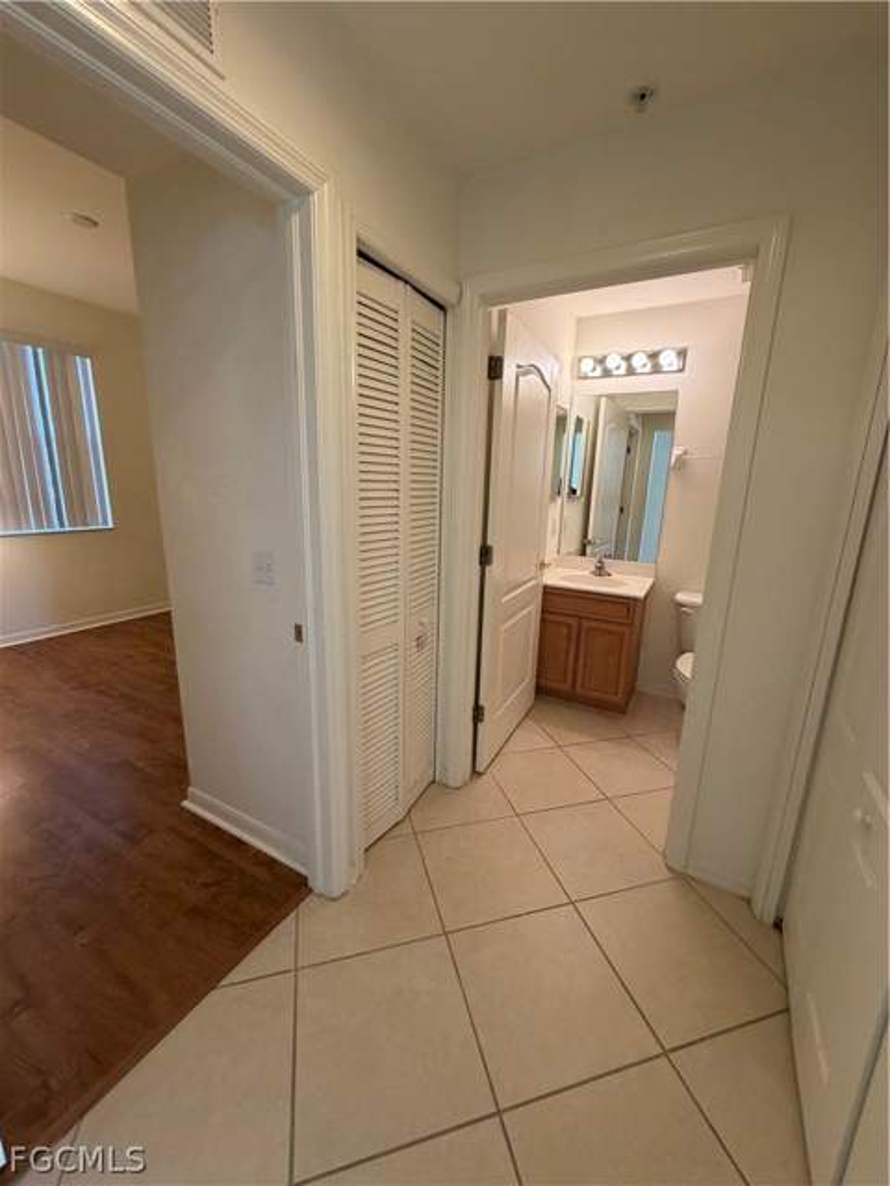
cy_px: 593
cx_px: 445
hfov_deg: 85.7
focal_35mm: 14
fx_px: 480
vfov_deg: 102.1
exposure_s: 1/120
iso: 320
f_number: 2.2
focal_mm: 2.22
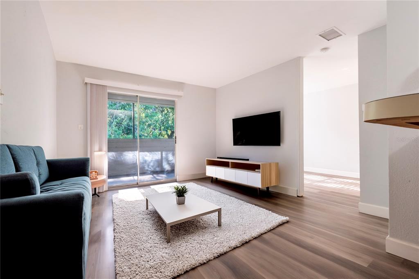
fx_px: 175
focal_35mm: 15
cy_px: 140
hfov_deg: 100.4
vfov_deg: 77.3
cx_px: 210
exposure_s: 1/15
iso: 280
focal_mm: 10
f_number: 9
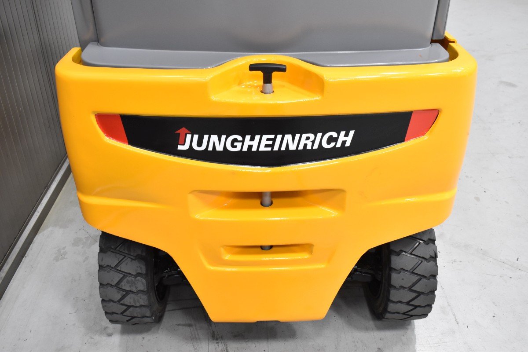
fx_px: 506
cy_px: 176
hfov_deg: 55.1
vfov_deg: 38.4
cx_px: 264
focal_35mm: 34
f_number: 5
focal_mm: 23
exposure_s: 1/40
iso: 1600
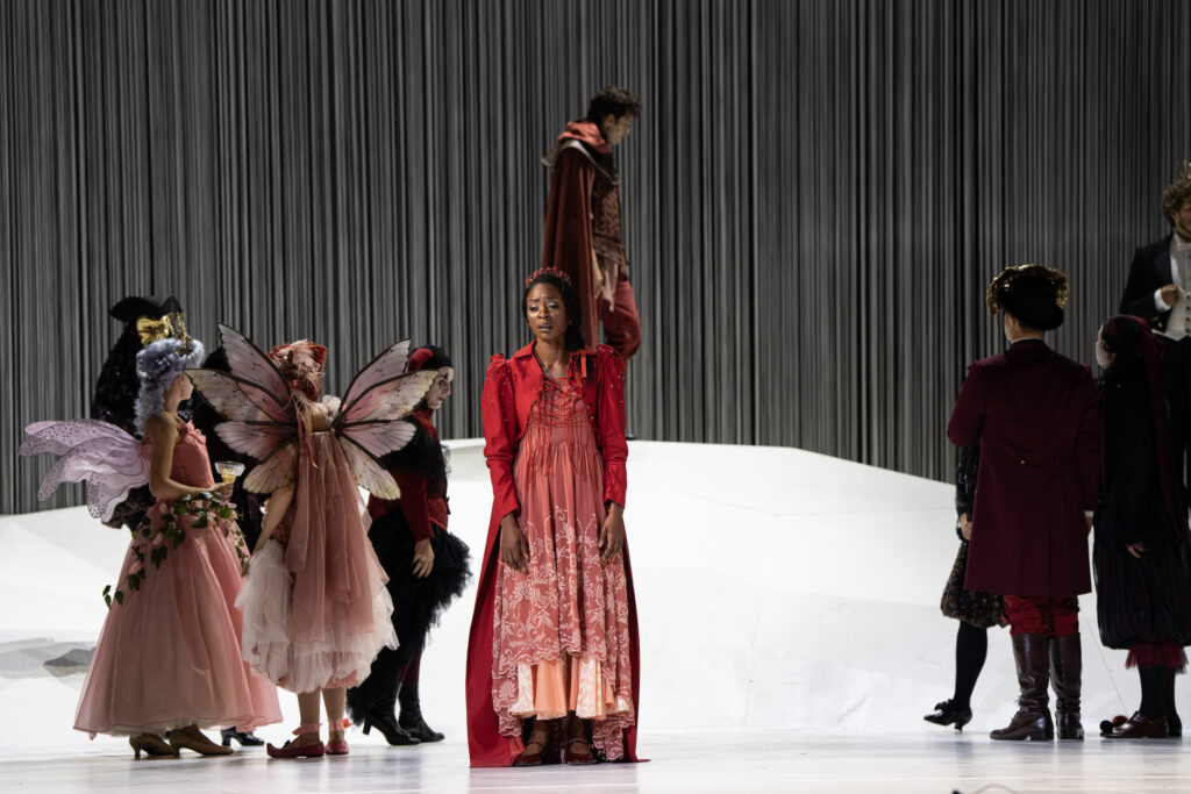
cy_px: 397
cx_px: 596
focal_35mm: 133
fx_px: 4400
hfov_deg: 15.4
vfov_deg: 10.3
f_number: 3.5
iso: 2000
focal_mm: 133
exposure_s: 1/100
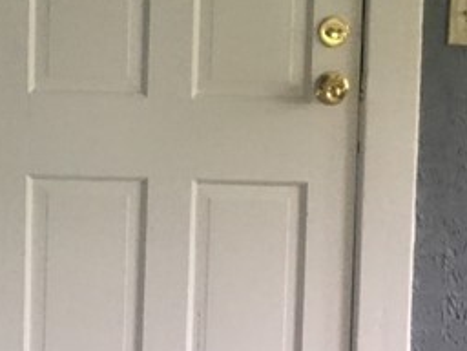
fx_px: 1565
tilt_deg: -4.5
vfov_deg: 12.7
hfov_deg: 16.9
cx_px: 162
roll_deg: -2.2
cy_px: 66
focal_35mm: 116
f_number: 2.2
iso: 50
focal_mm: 4.15
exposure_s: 1/15
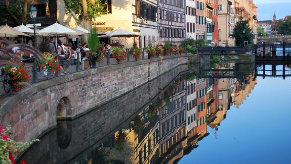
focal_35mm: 48
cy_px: 66
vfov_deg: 24.9
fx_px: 370
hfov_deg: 42.9
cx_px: 145
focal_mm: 30
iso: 200
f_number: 4.8
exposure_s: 1/80
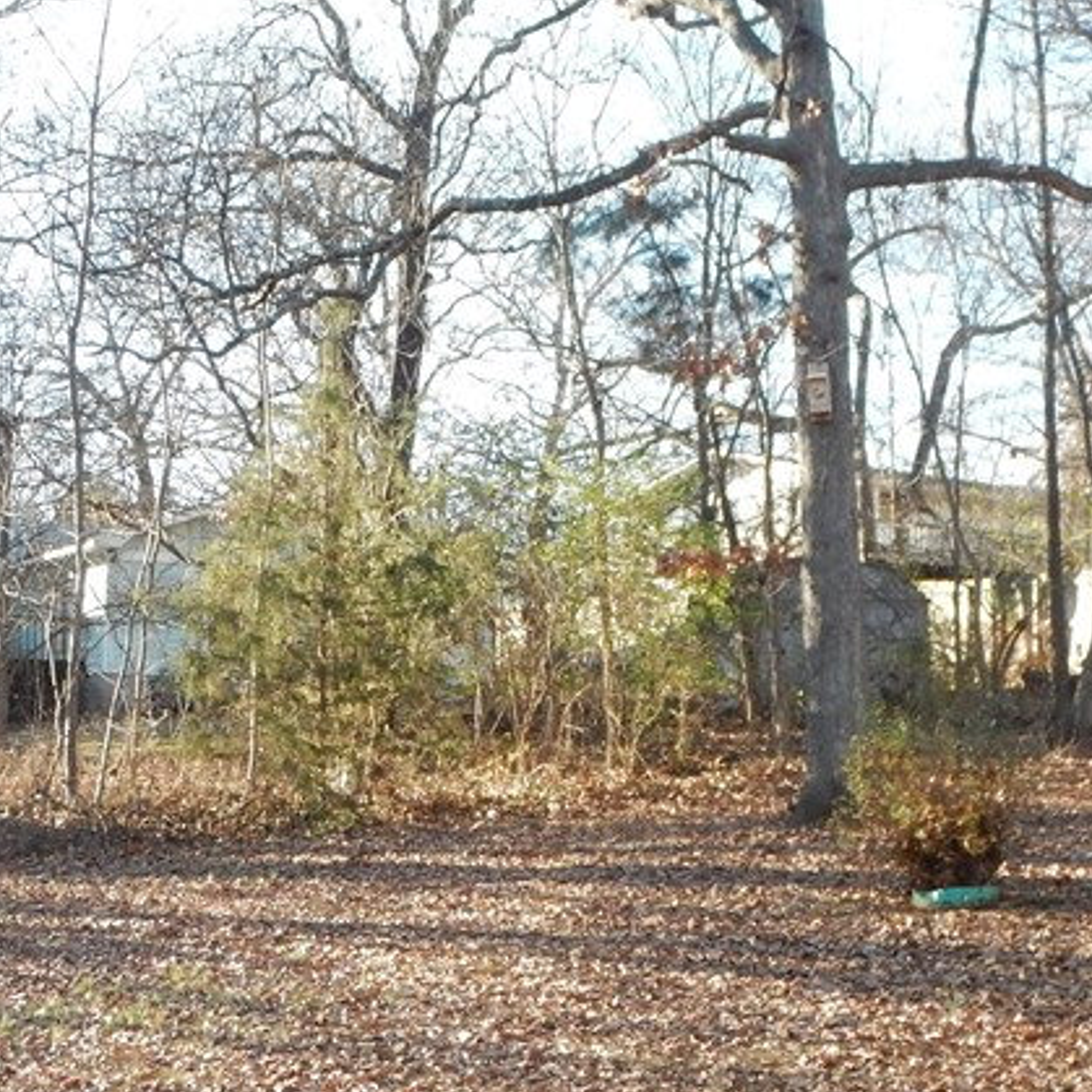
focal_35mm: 67
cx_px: 362
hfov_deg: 25.6
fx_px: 2391
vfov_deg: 25.7
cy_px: 493
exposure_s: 1/250
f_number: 4.2
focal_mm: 5.6
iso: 400
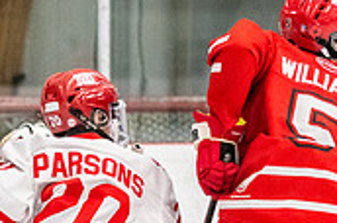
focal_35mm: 489
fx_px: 4569
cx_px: 113
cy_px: 326
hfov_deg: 4.2
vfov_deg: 2.8
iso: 4000
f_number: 2.8
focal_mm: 90
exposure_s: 1/800
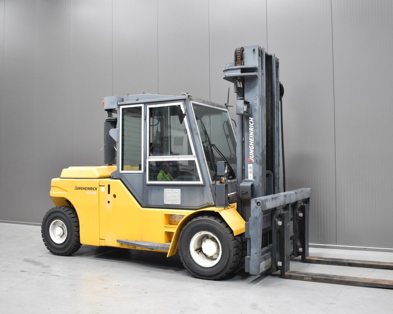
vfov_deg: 39.1
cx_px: 201
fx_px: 442
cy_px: 157
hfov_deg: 47.9
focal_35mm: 38
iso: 1600
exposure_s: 1/50
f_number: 4.5
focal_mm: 22
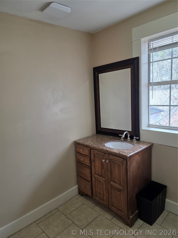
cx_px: 89
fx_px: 158
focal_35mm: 23
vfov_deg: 73.9
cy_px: 119
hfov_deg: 58.9
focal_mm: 6.3
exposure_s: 1/120
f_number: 1.7
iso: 160
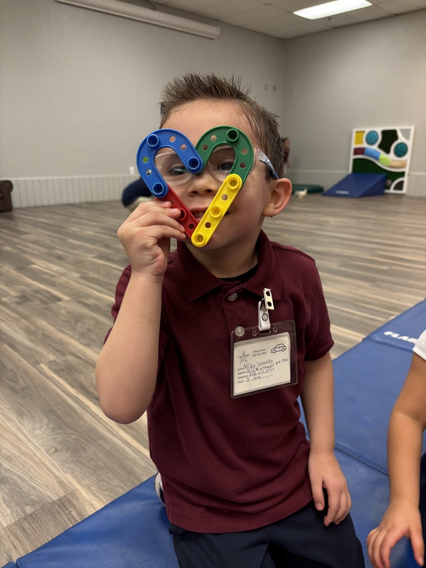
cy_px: 284
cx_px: 213
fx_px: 427
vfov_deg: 67.3
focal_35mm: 26
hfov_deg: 53.1
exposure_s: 1/60
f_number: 1.6
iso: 160
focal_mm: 5.96
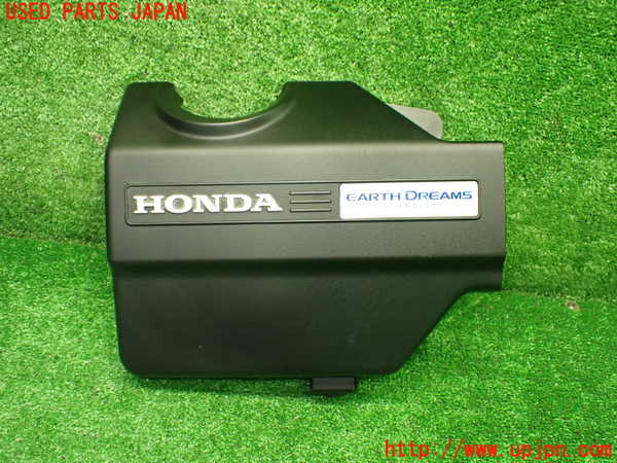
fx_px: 535
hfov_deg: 60.0
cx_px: 308
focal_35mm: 30
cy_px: 232
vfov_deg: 46.8
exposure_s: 1/80
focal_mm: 5.4
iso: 800
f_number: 2.3
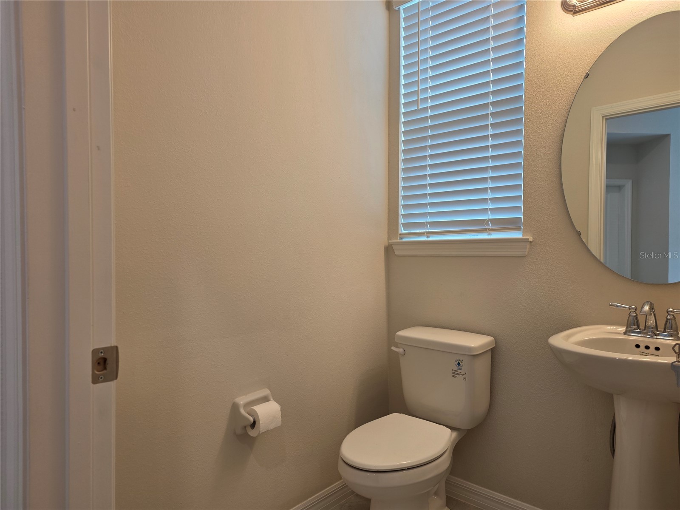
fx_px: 452
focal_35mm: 23
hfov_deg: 73.9
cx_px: 340
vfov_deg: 58.9
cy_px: 255
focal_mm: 6.3
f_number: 1.7
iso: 100
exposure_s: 1/120
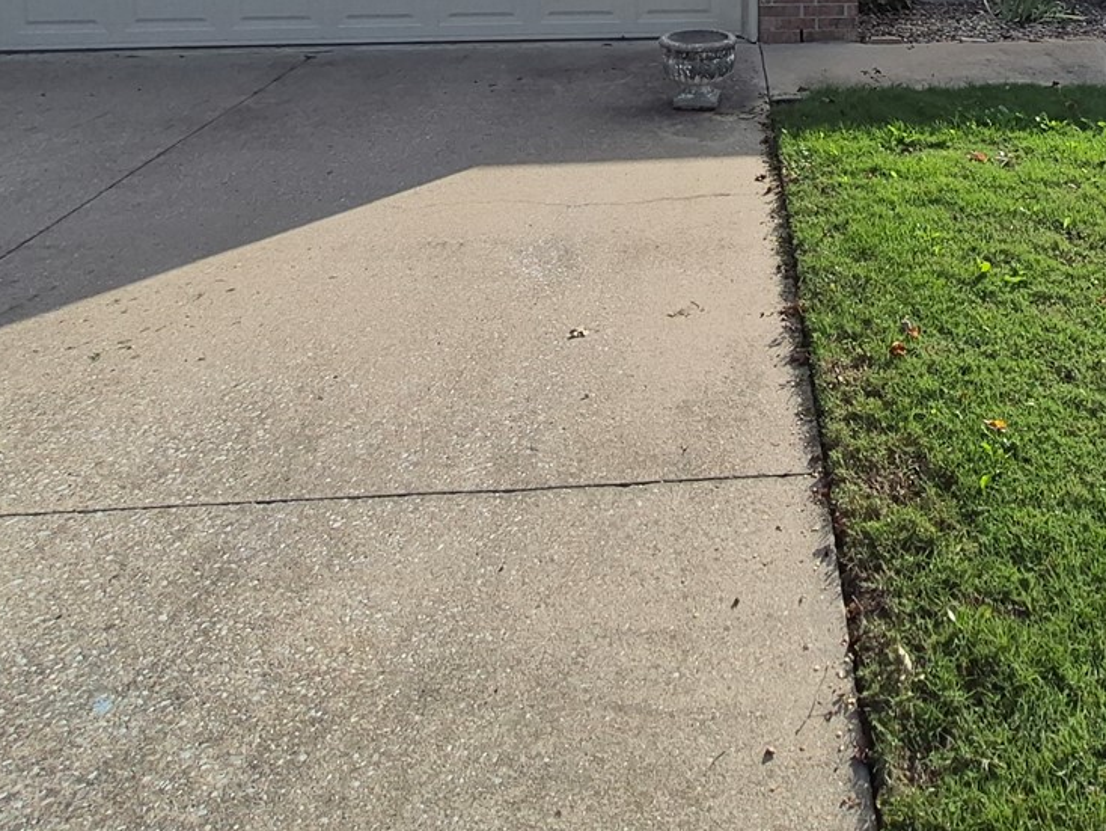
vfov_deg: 35.3
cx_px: 878
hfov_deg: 50.8
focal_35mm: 34
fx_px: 1087
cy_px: -101
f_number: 2.2
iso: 40
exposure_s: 1/3240
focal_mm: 1.74
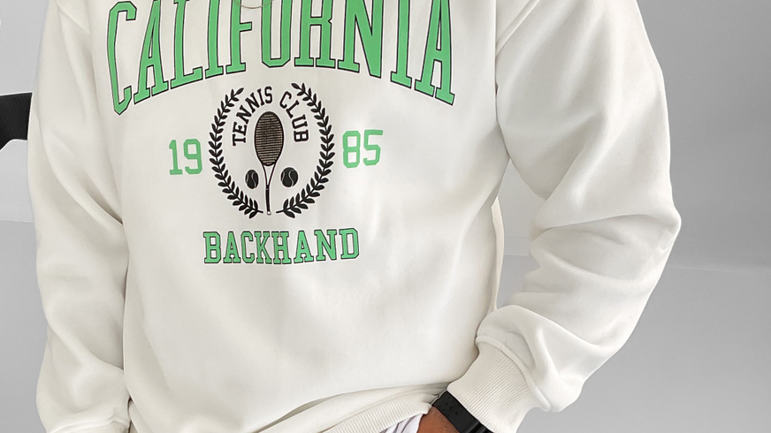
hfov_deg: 35.8
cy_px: 403
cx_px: 286
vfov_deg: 20.2
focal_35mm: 58
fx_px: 1185
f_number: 1.8
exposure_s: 1/120
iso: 32
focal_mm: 3
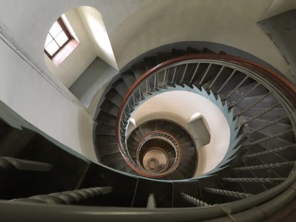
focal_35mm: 29
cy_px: 111
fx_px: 248
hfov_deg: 61.7
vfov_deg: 48.2
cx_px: 148
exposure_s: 1/25
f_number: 2.2
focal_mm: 4.15
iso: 200
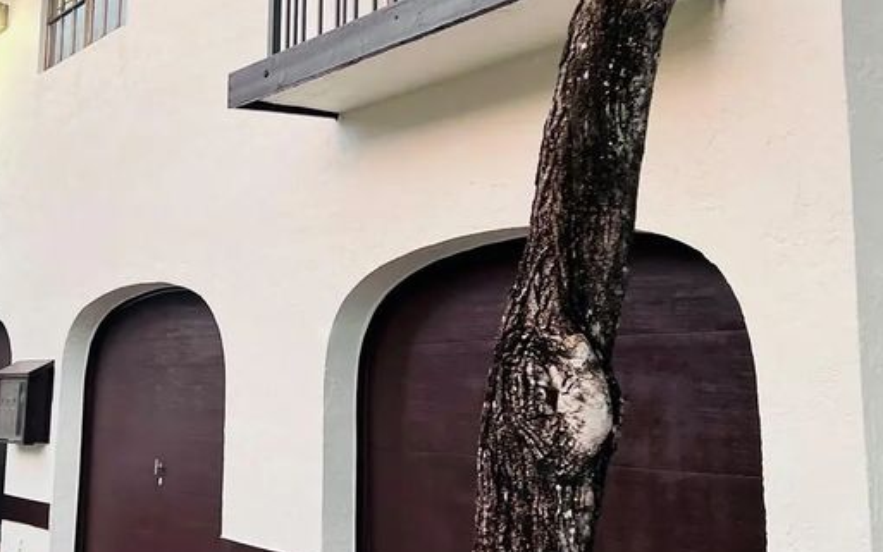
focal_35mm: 55
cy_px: 163
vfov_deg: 23.4
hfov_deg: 35.5
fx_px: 1324
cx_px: 153
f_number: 1.5
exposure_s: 1/121
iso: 80
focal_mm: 5.7
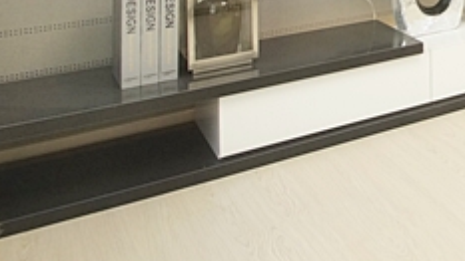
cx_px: 669
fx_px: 666
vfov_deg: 18.9
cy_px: -155
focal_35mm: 54
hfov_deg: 28.1
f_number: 9
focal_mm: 10
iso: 800
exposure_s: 1/40
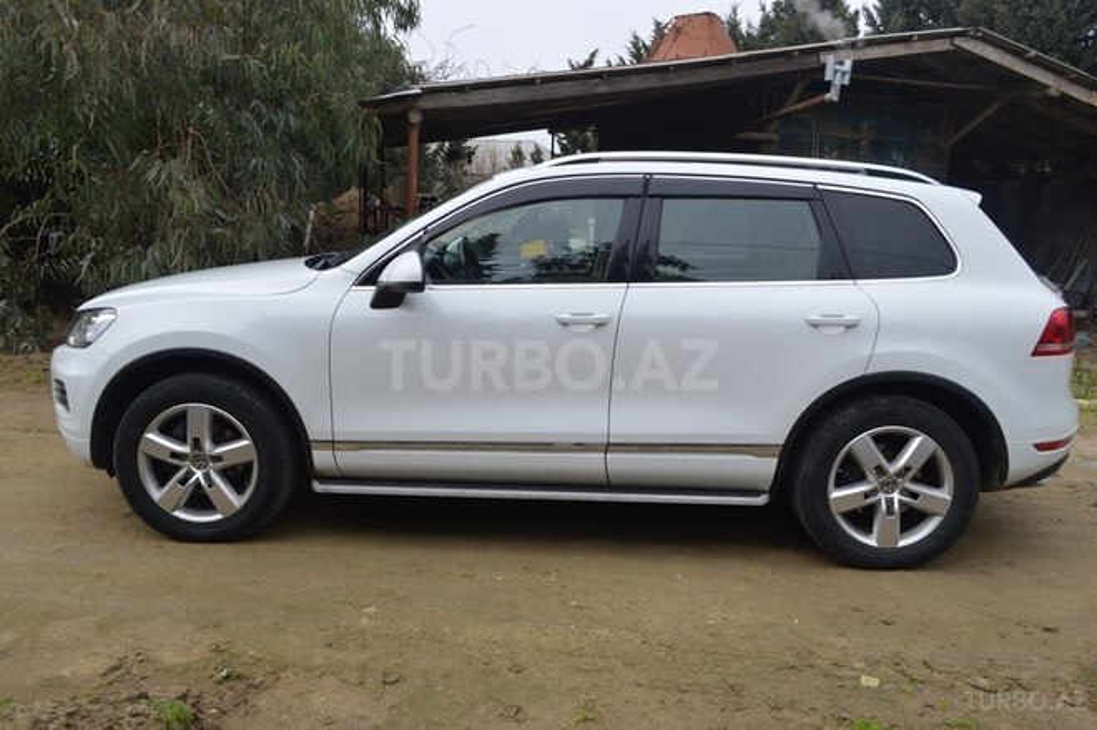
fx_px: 913
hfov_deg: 62.0
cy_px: 365
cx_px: 548
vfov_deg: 43.5
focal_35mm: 30
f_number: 5.6
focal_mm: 20
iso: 100
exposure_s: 1/125
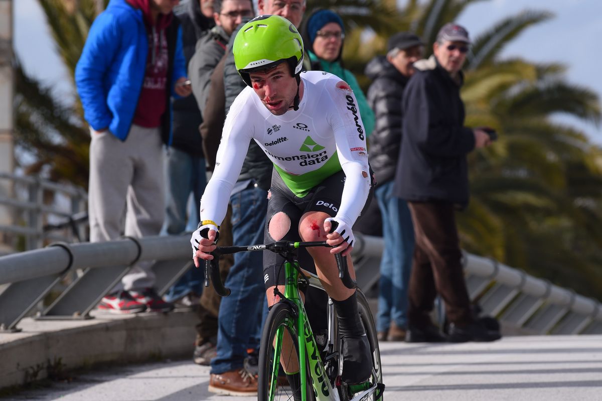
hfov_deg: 6.9
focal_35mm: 300
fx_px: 5014
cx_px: 301
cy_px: 200
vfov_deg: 4.6
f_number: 11
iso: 640
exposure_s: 1/2000
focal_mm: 300
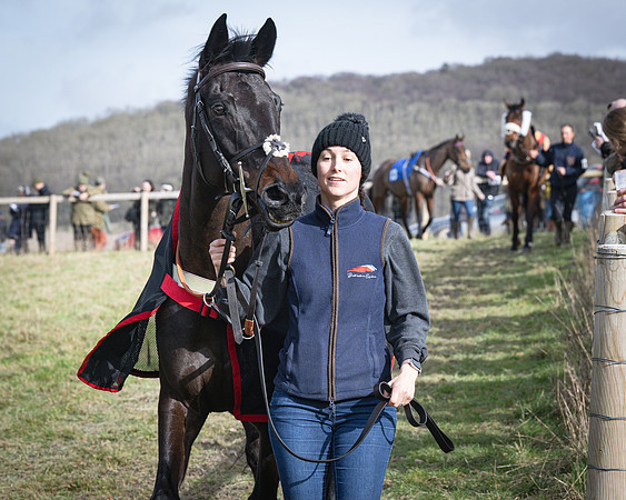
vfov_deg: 11.3
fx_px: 2525
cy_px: 250
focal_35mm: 136
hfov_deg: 14.1
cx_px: 315
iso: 400
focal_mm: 81
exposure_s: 1/1000
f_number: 5.6
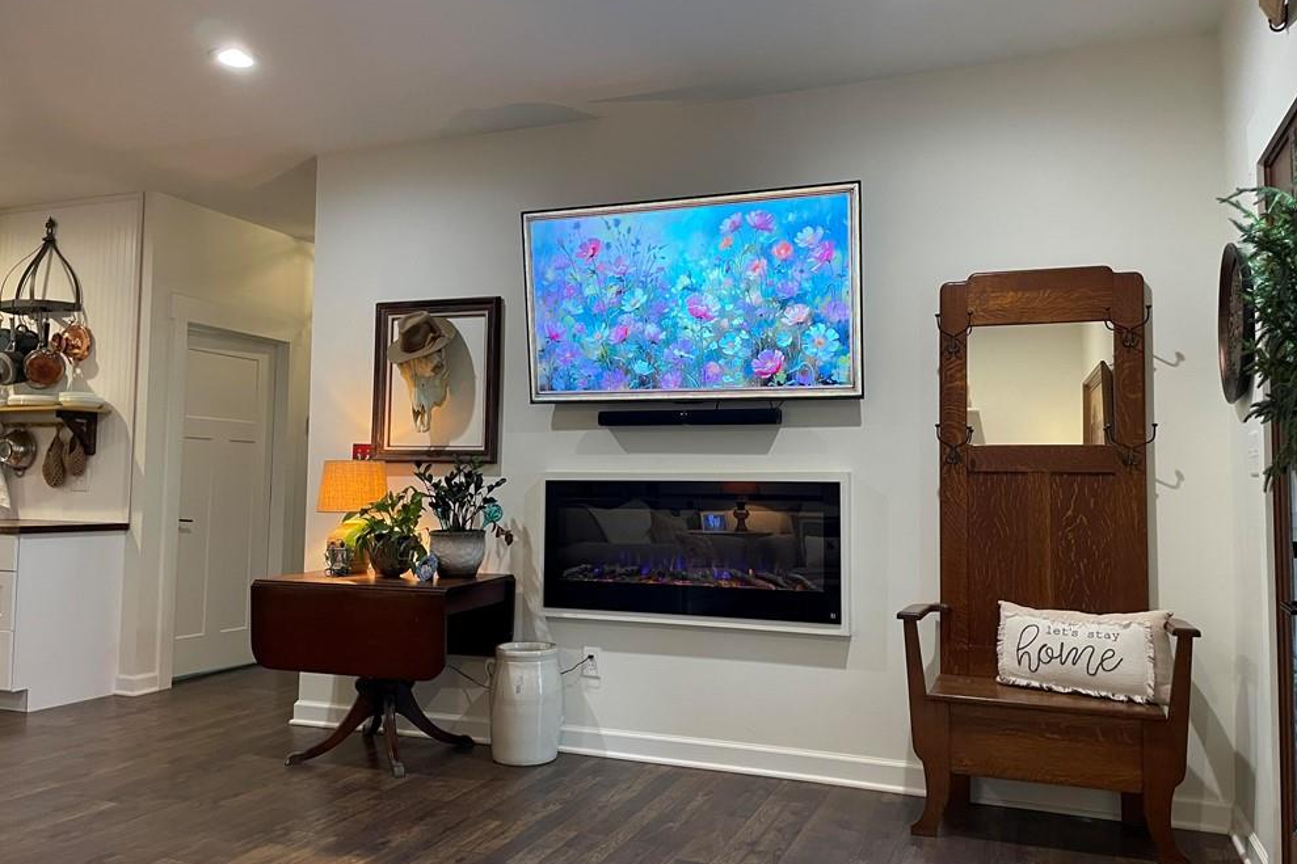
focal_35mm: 28
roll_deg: -0.7
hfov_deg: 65.5
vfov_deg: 46.4
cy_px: 443
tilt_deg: +2.0
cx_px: 650
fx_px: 1009
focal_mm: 4.2
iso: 200
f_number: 1.6
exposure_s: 1/60
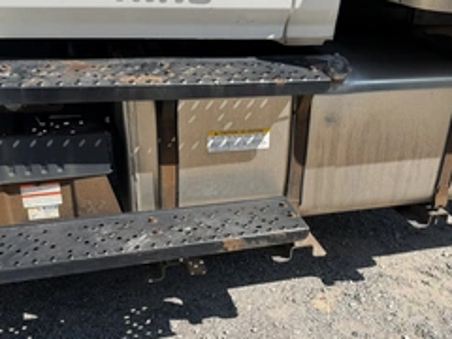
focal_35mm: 40
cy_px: 200
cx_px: 262
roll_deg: -2.3
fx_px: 522
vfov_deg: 35.9
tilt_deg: -26.2
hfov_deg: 46.6
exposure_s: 1/3425
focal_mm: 6.76
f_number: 1.78
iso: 80
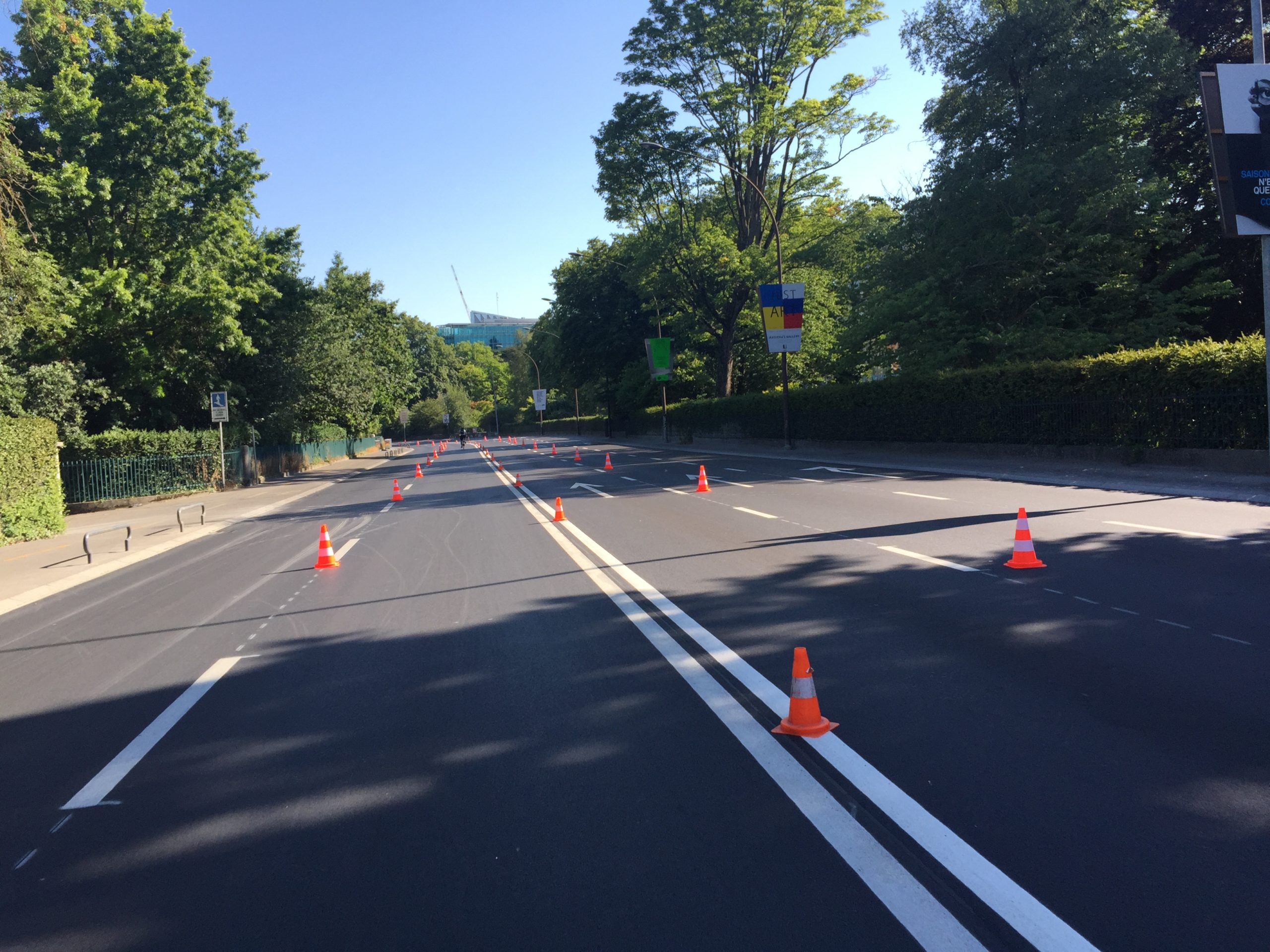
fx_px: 1064
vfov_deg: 48.2
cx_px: 635
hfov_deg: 61.7
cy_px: 476
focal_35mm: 29
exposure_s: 1/775
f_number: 2.2
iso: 32
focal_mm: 4.15
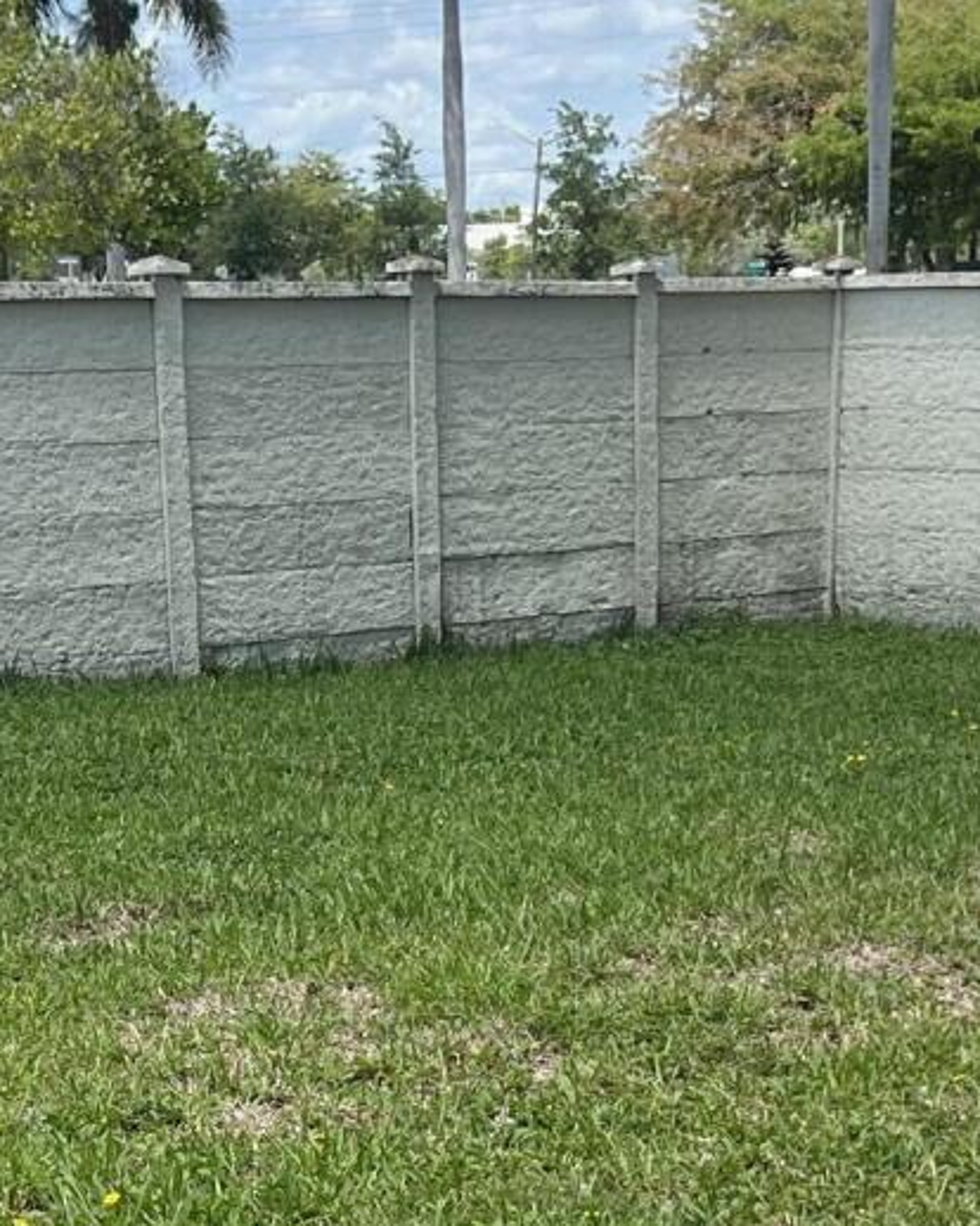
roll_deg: -0.1
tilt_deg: -14.8
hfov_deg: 15.7
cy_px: 1266
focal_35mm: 98
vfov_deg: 19.0
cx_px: 542
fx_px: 3555
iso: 50
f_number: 1.5
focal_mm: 5.7
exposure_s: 1/3831
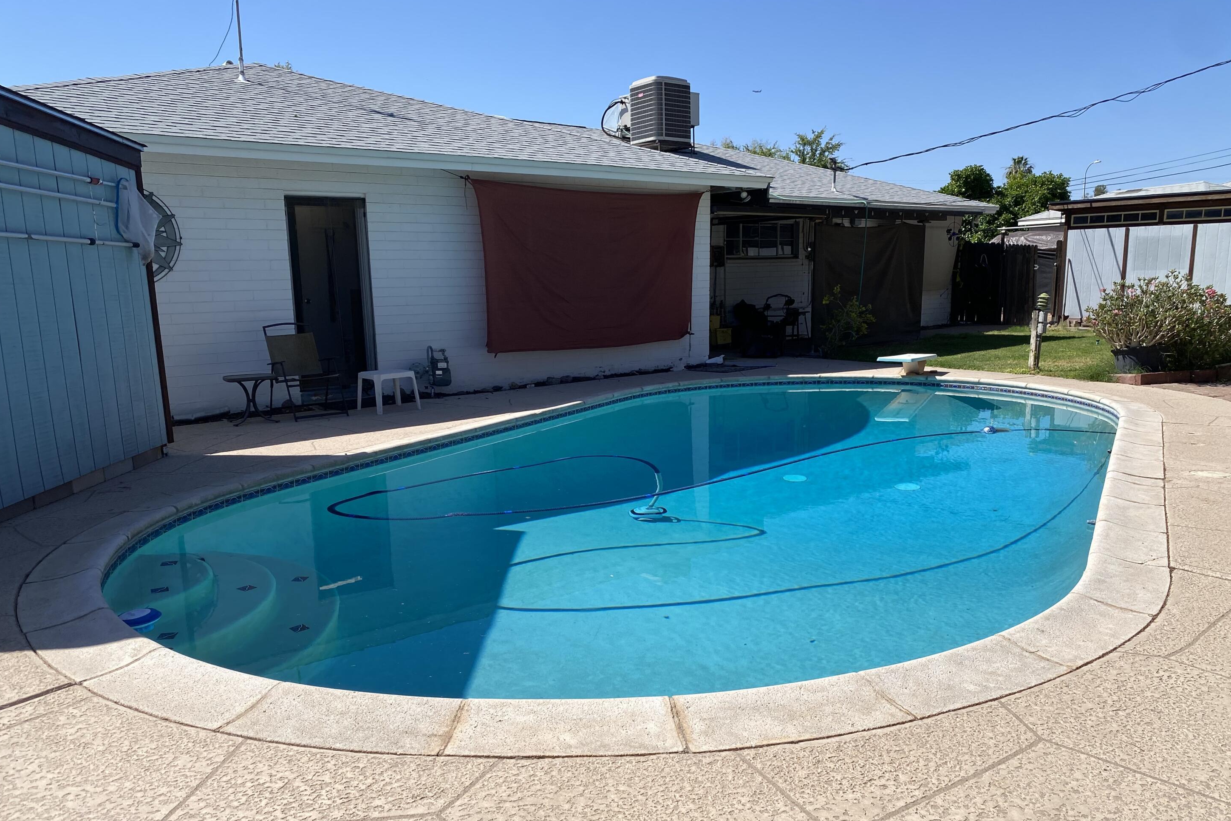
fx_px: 957
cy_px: 473
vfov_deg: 46.3
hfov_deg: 65.5
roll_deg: +0.7
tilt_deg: -8.5
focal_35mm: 28
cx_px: 625
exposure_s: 1/3846
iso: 32
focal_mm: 4.25
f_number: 1.8
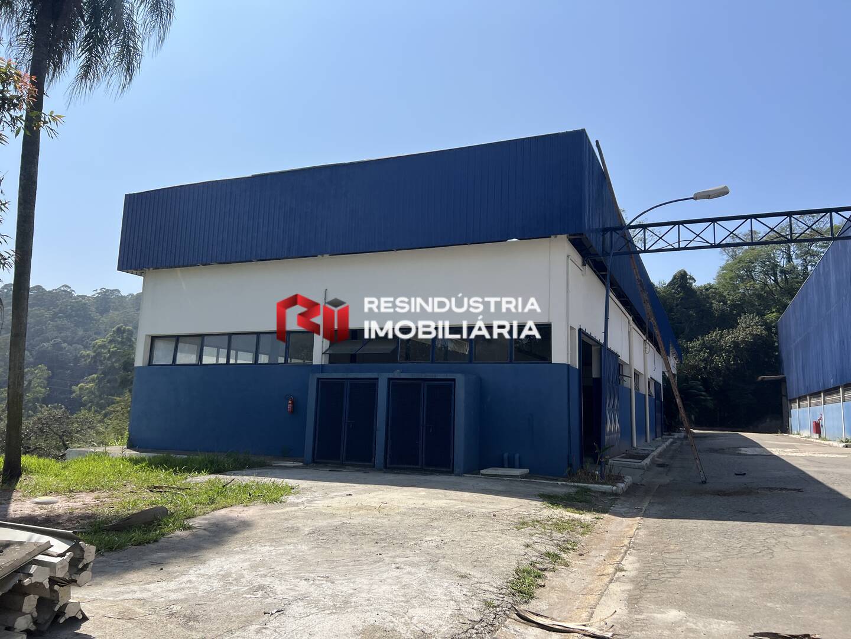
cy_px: 320
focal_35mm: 26
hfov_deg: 67.3
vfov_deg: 53.1
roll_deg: -3.3
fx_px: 639
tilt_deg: +13.0
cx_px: 426
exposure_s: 1/4630
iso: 50
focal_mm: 5.7
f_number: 1.5
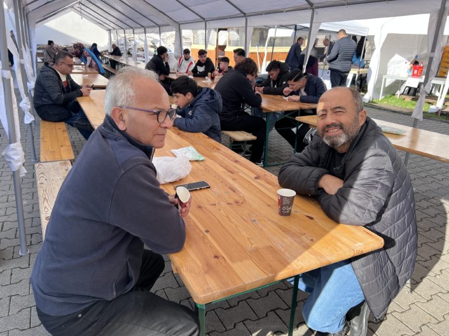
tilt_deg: -19.7
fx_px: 337
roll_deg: -1.7
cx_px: 224
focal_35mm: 26
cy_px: 168
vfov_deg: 53.1
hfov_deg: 67.3
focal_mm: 5.7
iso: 50
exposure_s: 1/866
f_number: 1.5
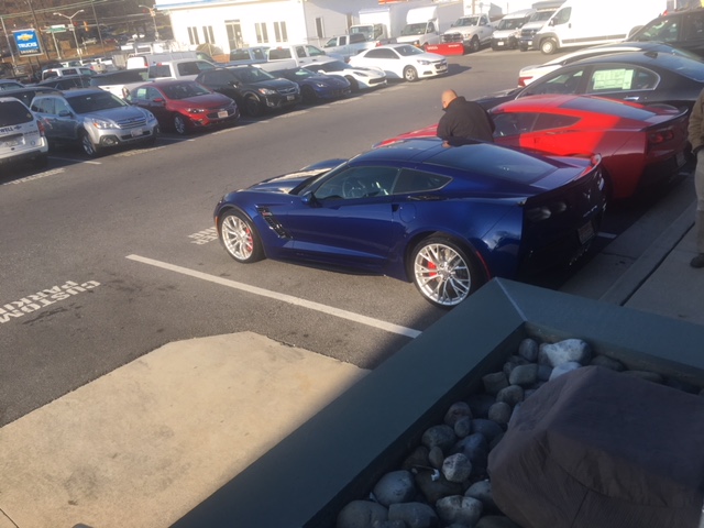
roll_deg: +6.7
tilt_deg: -23.8
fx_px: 590
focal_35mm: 29
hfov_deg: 61.7
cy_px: 264
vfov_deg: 48.2
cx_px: 352
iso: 25
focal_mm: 4.15
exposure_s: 1/693
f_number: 2.2
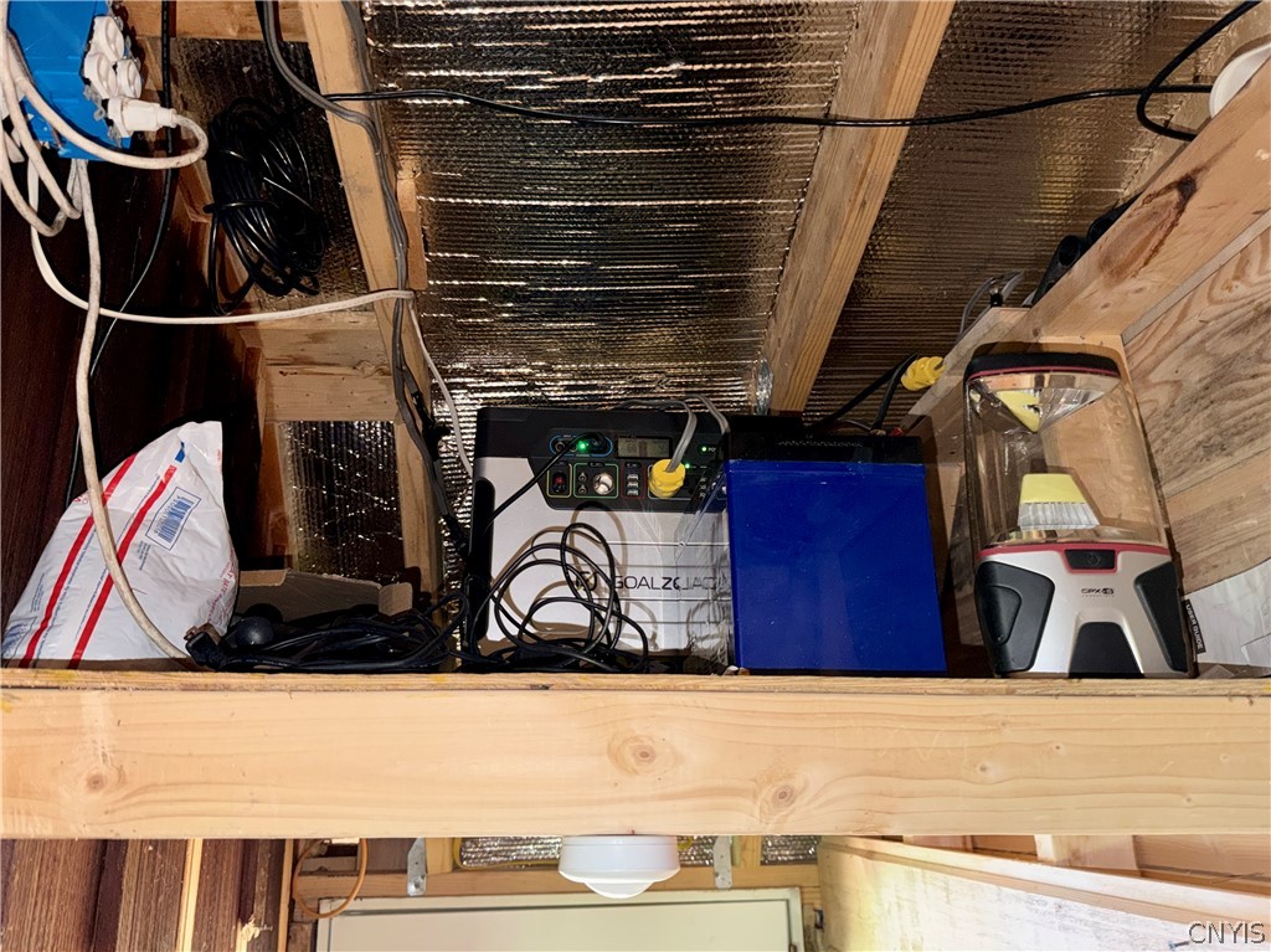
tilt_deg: +18.4
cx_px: 636
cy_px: 476
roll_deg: +3.1
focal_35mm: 24
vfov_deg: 56.8
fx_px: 881
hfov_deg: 71.6
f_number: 1.78
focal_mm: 6.76
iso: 100
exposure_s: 1/4
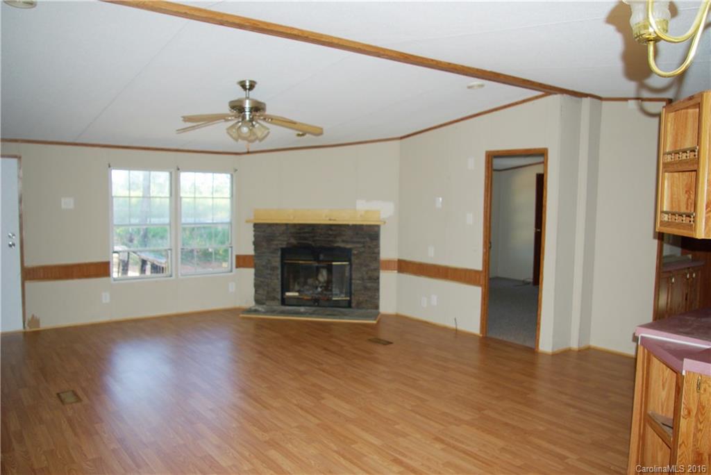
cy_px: 238
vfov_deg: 48.0
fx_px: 534
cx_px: 356
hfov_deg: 67.4
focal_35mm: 27
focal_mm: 18
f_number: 3.5
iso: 200
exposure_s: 1/125
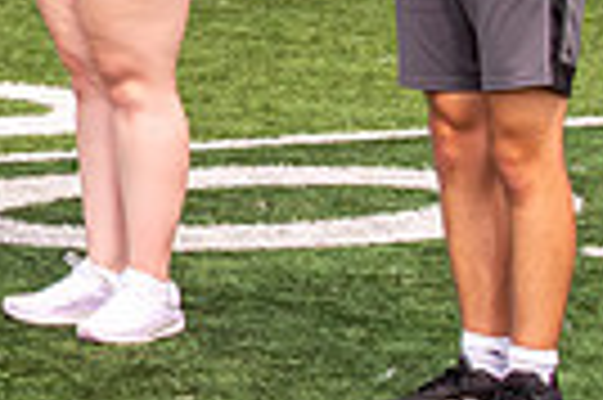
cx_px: -760
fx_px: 3647
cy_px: -362
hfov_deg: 8.7
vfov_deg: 6.1
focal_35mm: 218
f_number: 13
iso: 1250
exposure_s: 1/1250
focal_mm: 40
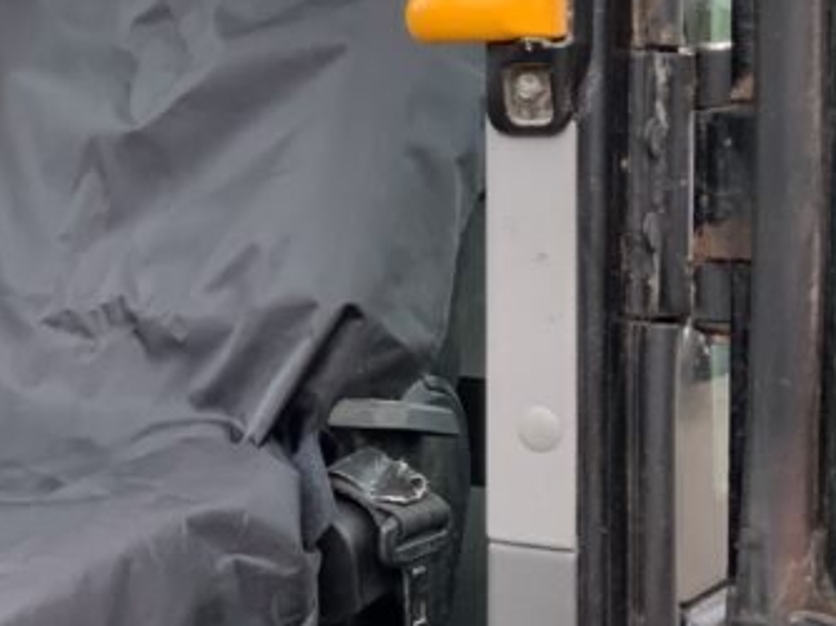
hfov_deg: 21.4
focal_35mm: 89
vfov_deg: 16.5
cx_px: 30
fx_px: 2148
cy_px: 193
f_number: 1.8
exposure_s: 1/300
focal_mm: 3
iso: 16
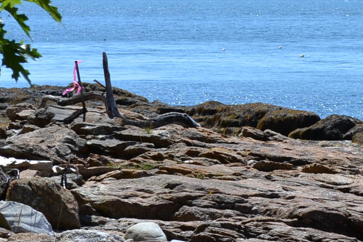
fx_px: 2495
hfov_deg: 8.3
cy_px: 194
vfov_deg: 5.5
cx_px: 403
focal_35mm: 248
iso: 100
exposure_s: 1/250
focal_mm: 55
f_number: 8
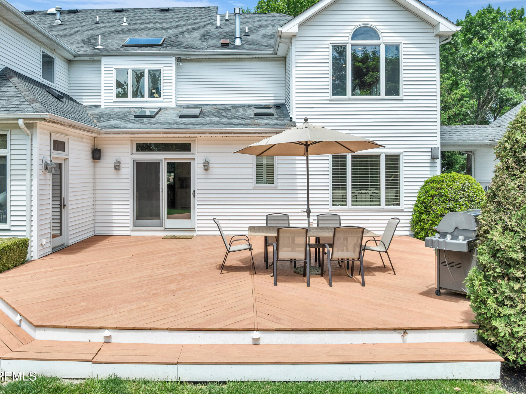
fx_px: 410
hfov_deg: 65.1
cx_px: 230
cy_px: 175
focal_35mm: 27
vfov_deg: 51.2
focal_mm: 12.29
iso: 100
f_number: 2.8
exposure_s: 1/320
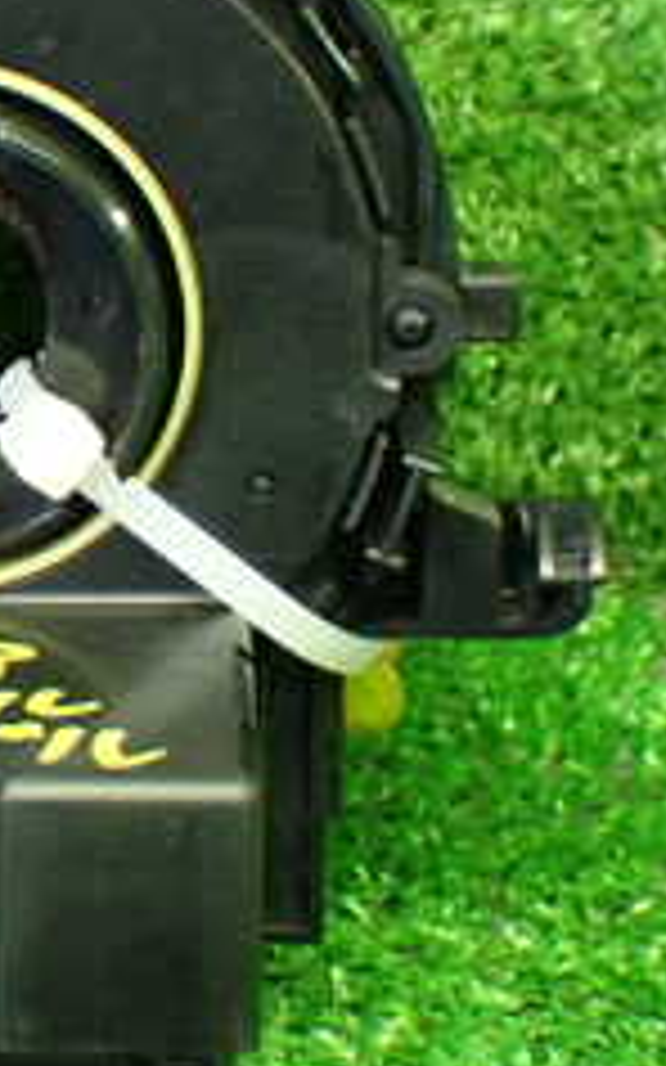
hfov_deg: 10.3
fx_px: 3661
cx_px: -32
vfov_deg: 16.6
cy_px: 445
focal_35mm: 126
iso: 1000
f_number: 3.1
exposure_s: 1/50
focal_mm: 8.4
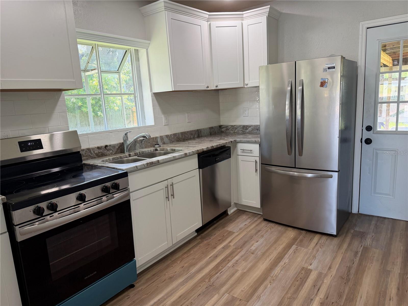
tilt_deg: -8.0
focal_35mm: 24
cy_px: 153
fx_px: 283
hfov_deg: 71.6
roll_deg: +2.9
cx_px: 204
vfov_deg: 56.8
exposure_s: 1/120
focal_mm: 6.76
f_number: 1.78
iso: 100
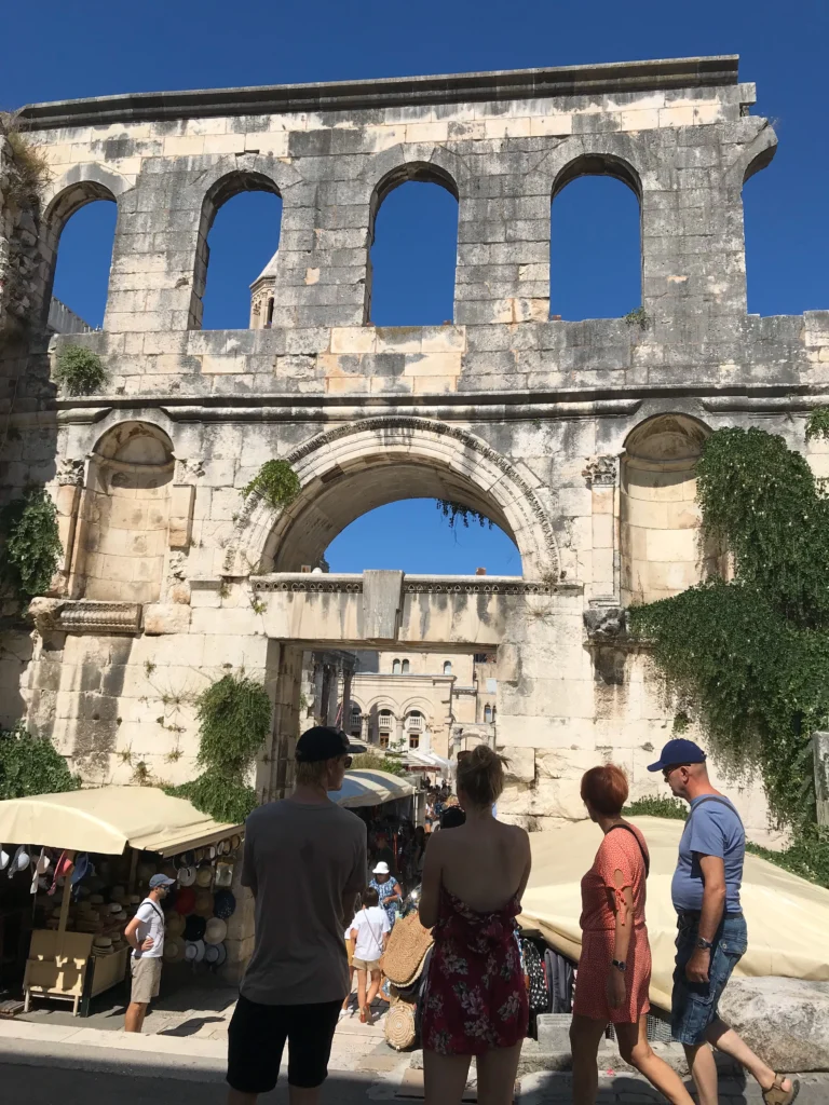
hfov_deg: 49.7
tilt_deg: +14.1
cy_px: 552
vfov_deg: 63.4
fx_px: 894
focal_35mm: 28
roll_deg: -2.6
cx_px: 414
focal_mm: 3.99
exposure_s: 1/4808
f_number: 1.8
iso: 20
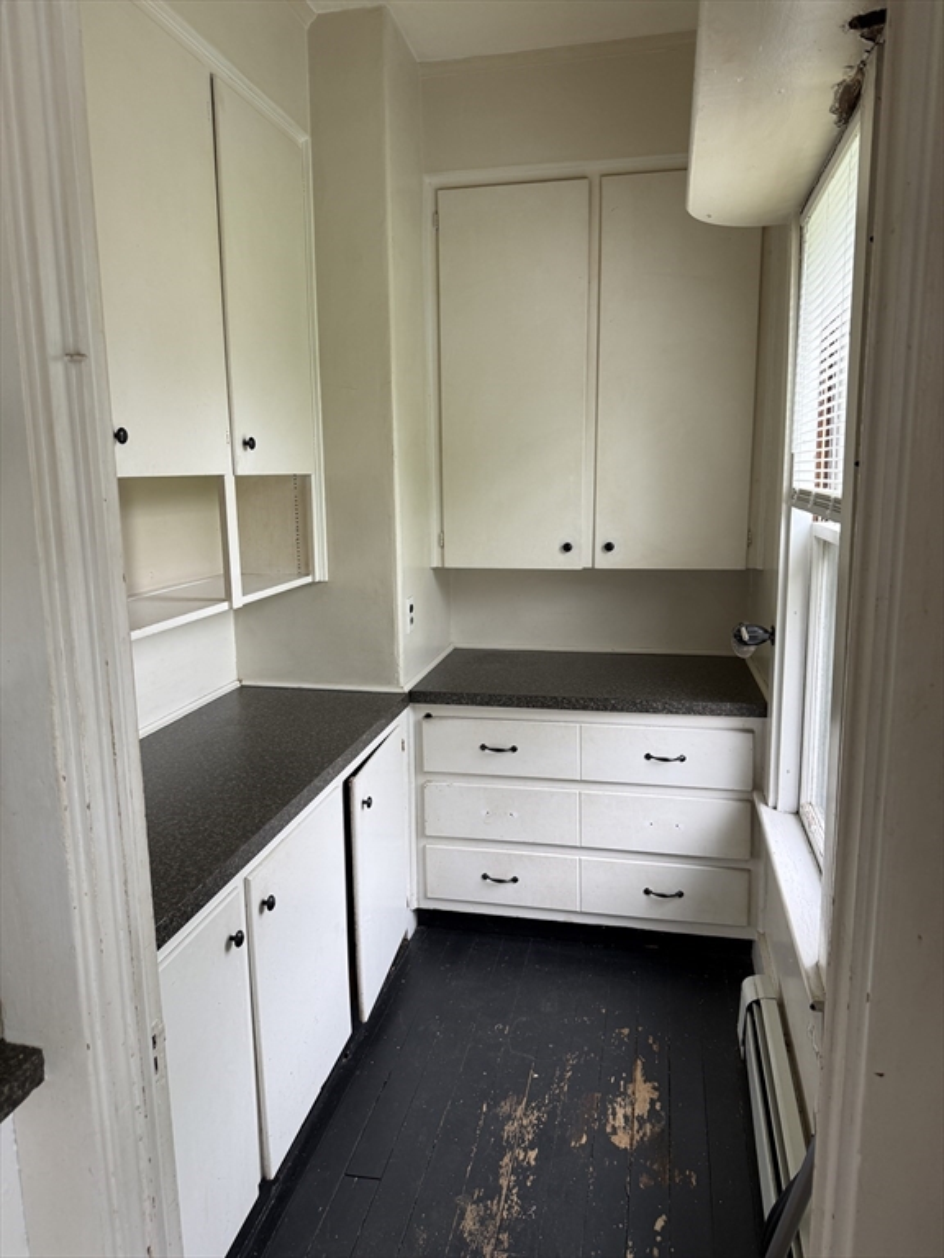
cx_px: 472
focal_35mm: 24
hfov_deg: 56.8
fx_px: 873
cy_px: 629
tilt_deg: -7.4
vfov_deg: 71.6
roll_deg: +2.5
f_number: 1.78
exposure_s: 1/121
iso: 125
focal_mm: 6.76
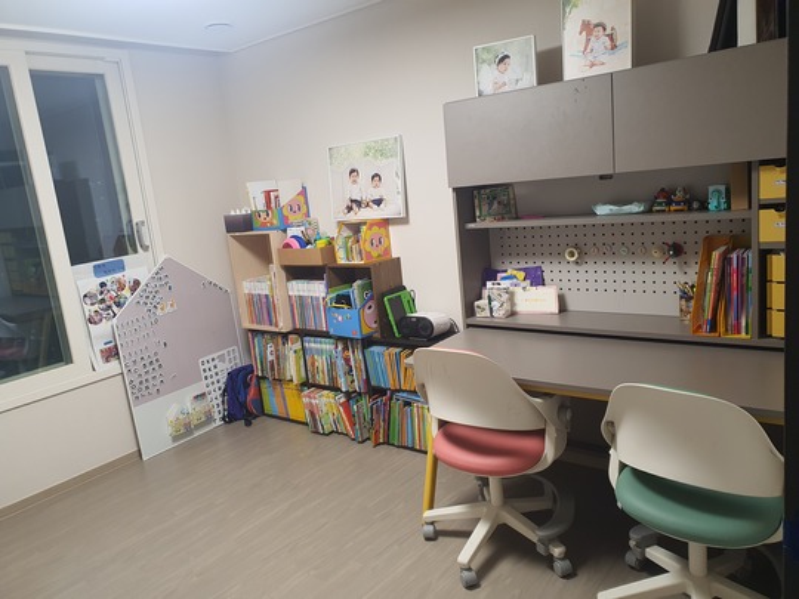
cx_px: 400
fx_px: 600
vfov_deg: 53.1
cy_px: 300
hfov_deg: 67.3
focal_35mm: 26
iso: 200
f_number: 2.4
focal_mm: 4.3
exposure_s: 1/40
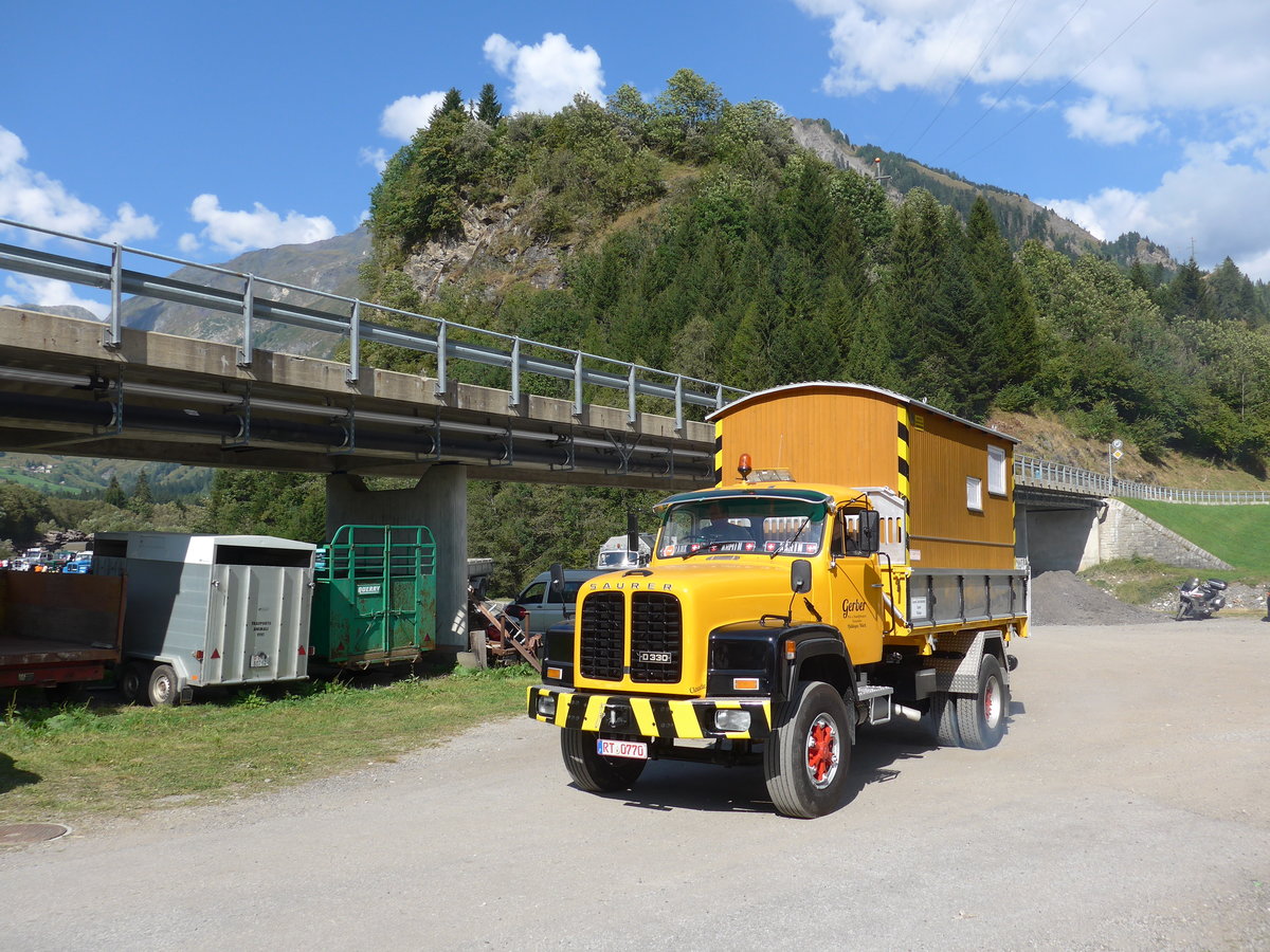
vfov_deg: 48.2
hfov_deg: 61.7
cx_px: 635
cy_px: 476
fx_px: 1064
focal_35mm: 29
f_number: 2.8
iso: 80
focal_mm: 6
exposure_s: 1/1300
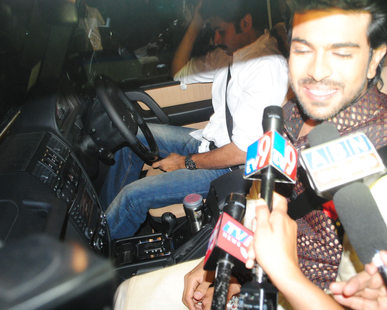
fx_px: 355
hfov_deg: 56.9
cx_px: 224
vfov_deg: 47.1
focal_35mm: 31
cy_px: 157
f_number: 5
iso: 800
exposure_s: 1/60
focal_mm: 18
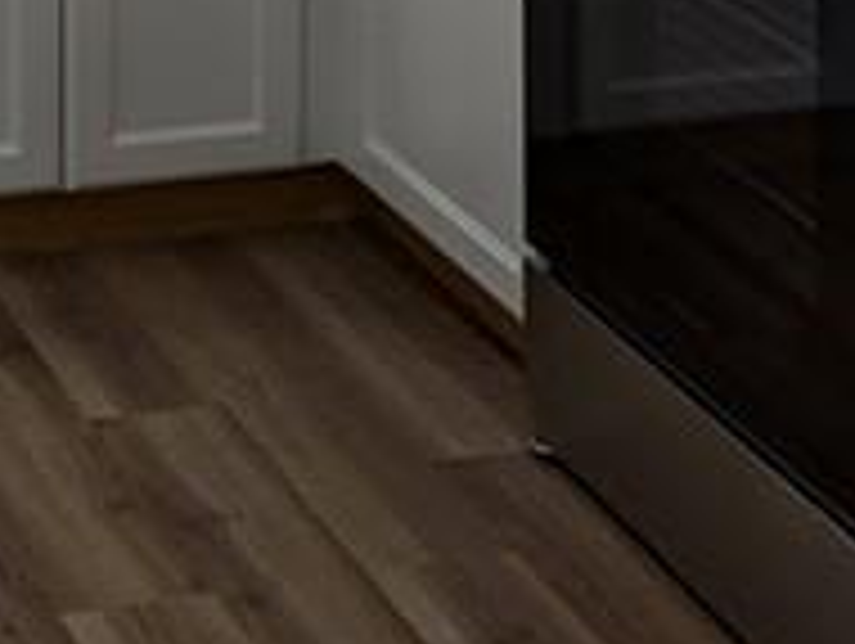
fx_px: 3190
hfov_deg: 15.1
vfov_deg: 10.5
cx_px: 61
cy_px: -680
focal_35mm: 129
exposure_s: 1/519
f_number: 1.85
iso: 45
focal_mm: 6.81
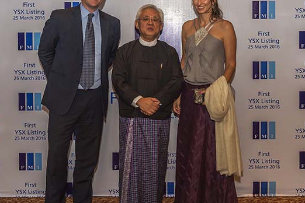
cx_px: 171
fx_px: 483
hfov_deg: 35.0
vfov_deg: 23.7
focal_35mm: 57
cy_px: 69
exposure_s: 1/250
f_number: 7.1
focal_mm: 31
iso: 640
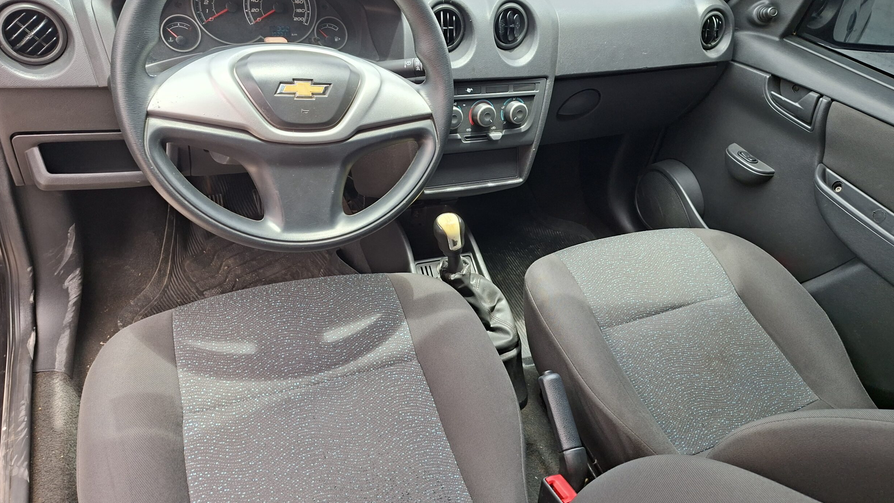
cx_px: 455
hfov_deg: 71.9
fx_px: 616
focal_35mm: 26
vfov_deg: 44.3
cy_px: 213
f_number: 1.8
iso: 50
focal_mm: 5.54
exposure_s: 1/220
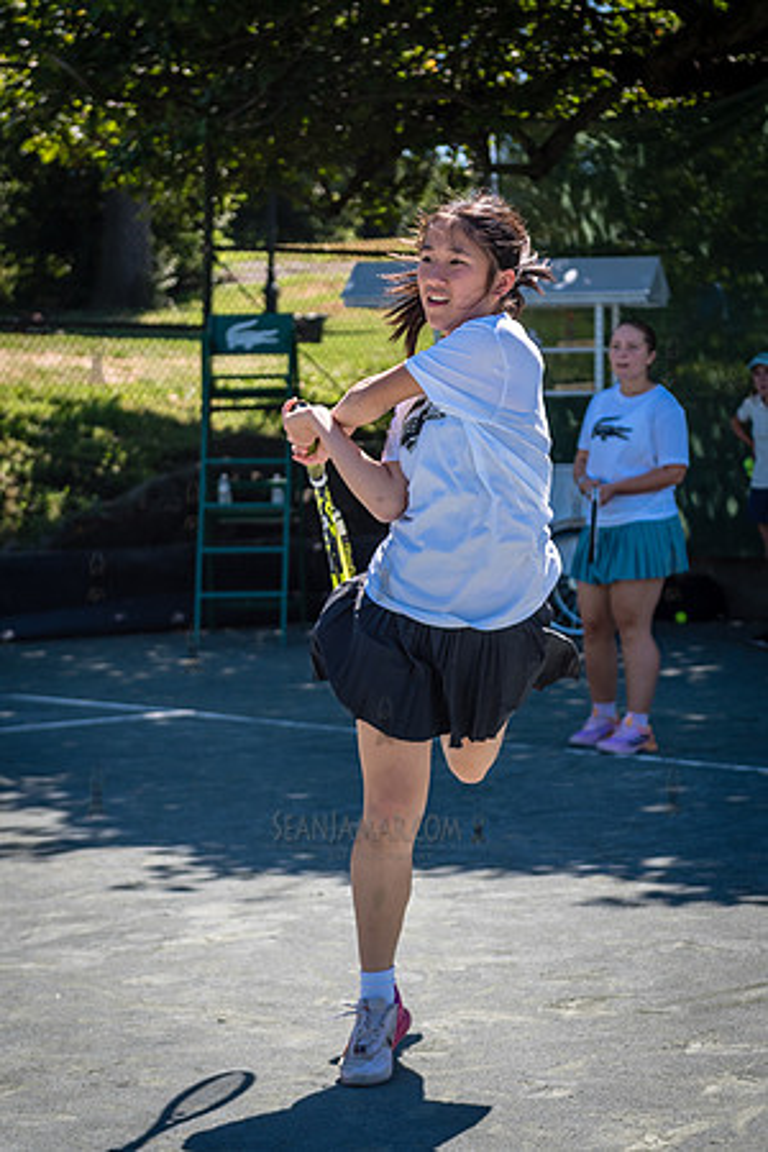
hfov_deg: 14.4
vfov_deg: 21.5
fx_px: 3031
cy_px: 578
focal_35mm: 95
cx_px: 466
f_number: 3.5
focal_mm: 60
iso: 200
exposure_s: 1/1600
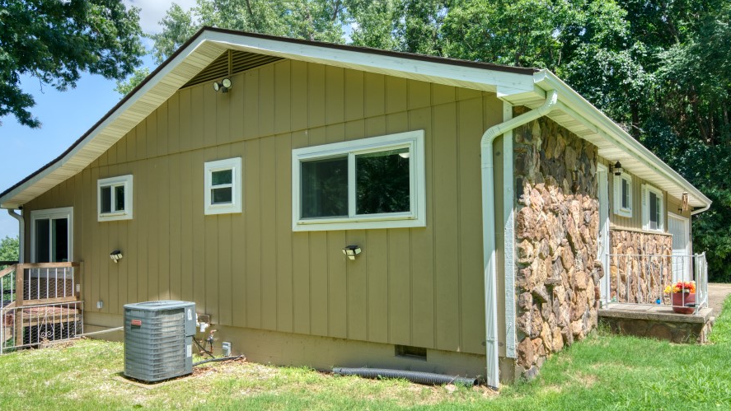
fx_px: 562
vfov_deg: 40.1
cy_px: 238
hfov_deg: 66.1
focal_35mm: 29
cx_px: 360
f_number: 8
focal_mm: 24
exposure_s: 1/1250
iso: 100
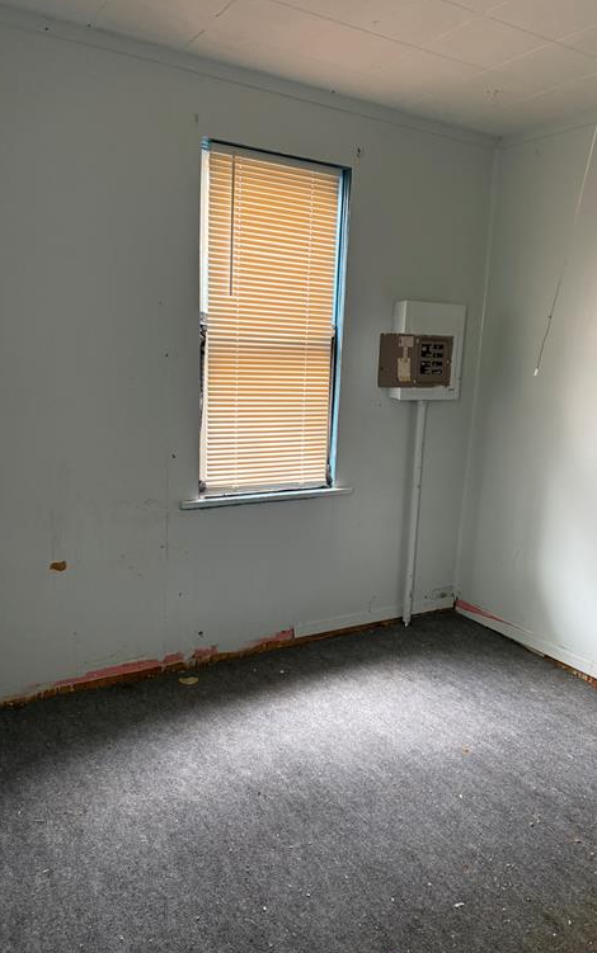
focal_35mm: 26
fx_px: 676
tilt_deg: -10.7
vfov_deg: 70.4
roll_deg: -3.7
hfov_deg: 47.5
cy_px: 478
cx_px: 340
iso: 320
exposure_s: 1/60
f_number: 1.78
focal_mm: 6.76
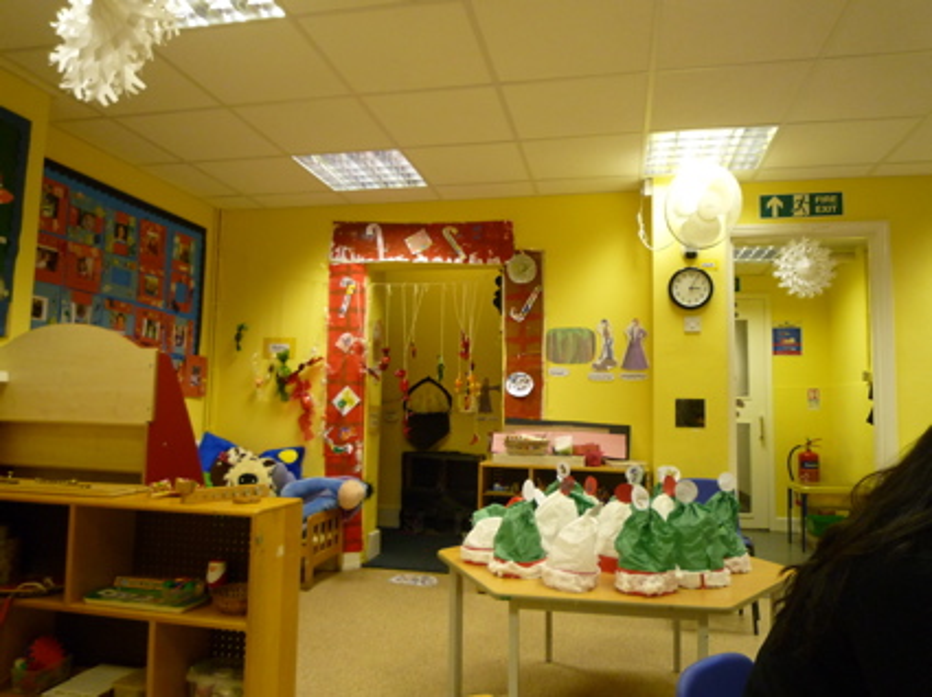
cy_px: 348
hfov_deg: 69.4
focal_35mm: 25
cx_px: 466
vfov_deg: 54.8
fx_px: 673
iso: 250
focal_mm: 4.4
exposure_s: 1/30
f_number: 2.8
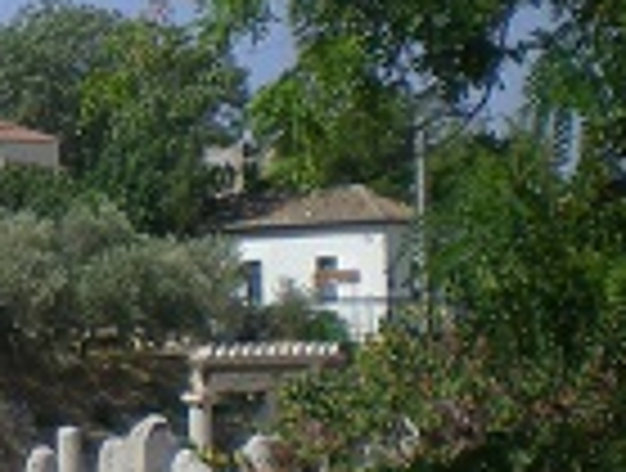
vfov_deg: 9.8
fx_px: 2738
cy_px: 90
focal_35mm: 151
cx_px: -482
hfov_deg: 12.0
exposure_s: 1/450
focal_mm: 6.3
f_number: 4.6
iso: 50
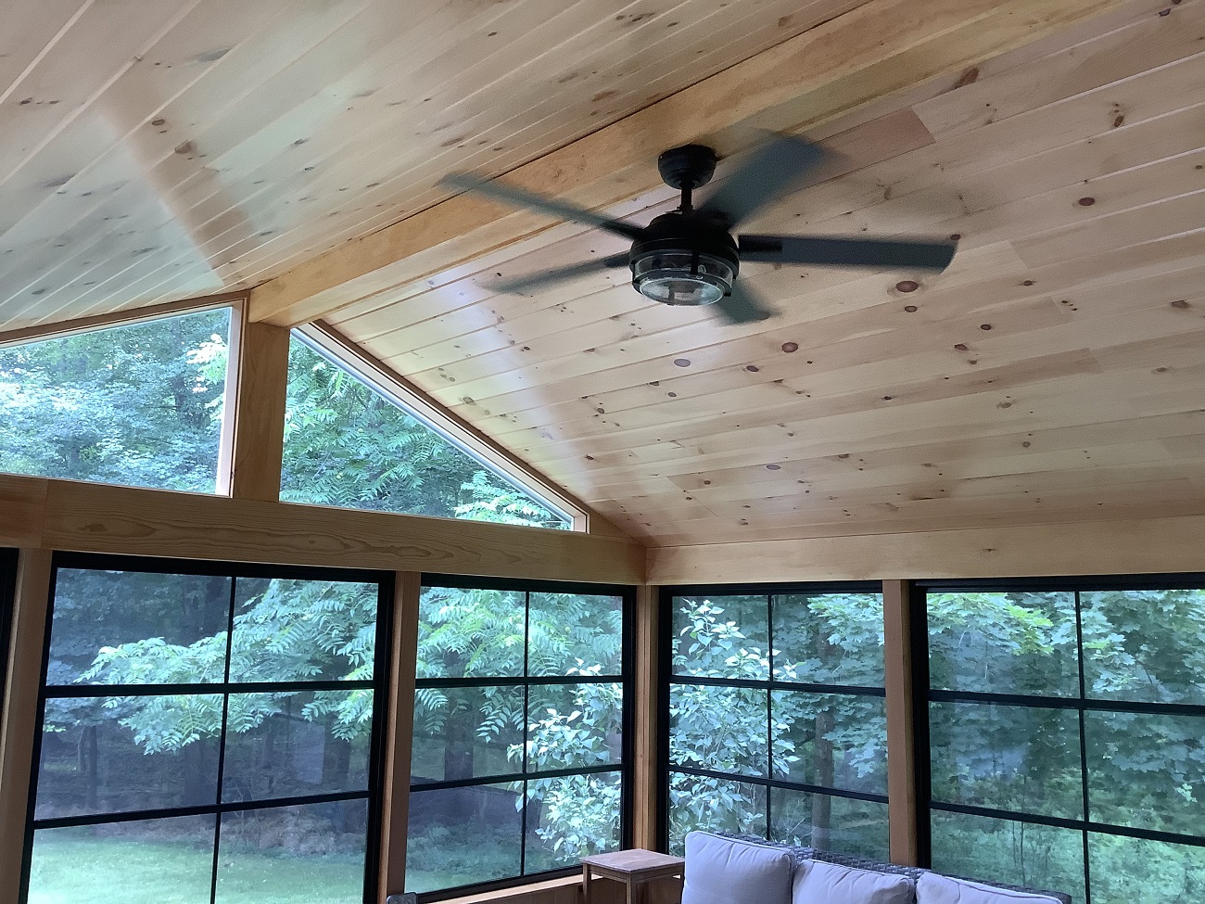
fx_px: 1079
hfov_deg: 58.4
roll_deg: -1.1
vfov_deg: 45.4
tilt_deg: +8.1
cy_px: 452
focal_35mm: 31
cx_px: 602
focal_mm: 3.3
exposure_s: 1/60
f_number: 2.4
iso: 125
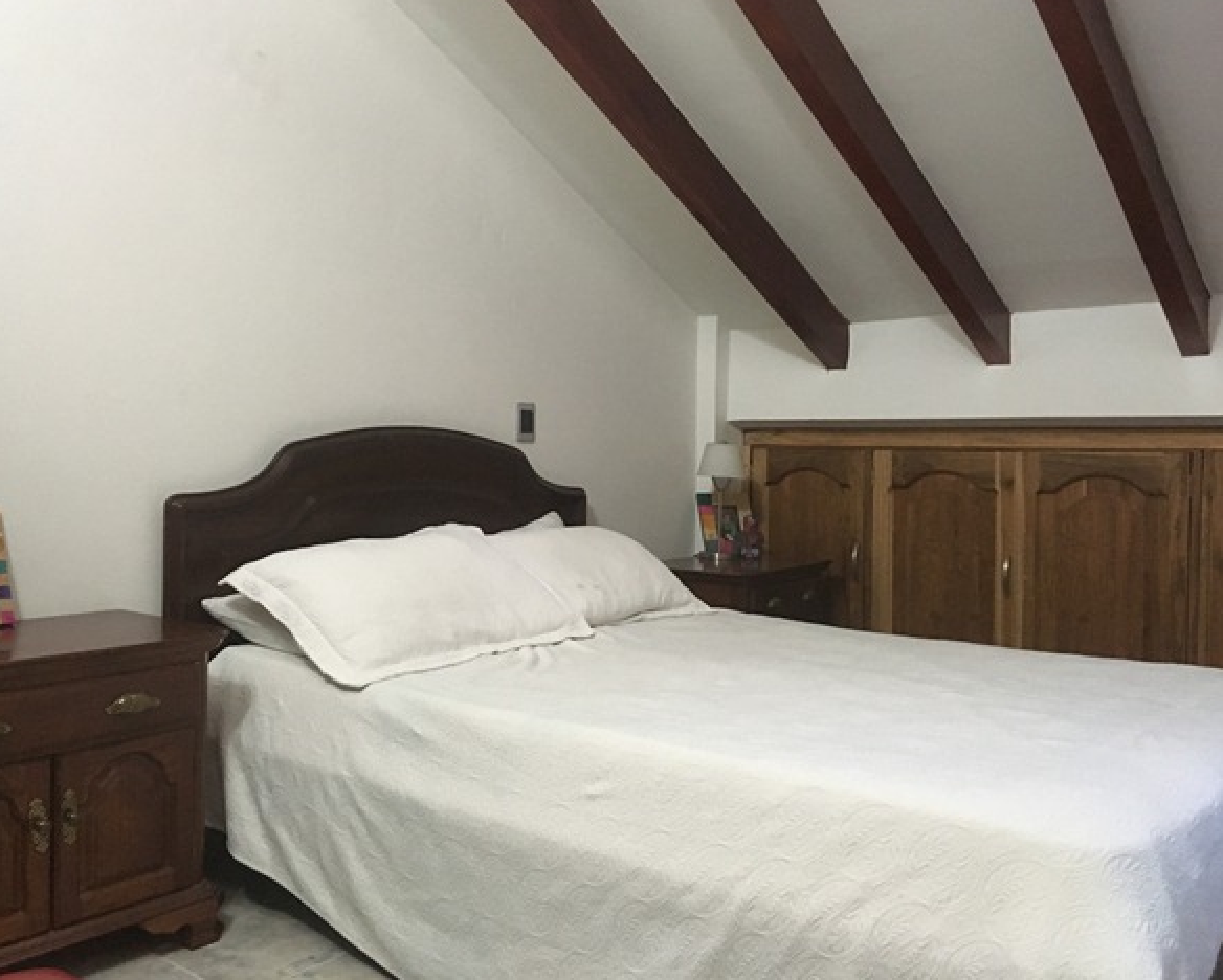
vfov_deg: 47.2
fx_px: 1123
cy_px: 480
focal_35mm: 31
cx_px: 557
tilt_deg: -2.6
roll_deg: +0.1
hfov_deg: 57.1
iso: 250
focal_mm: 4.15
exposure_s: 1/15
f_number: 2.2
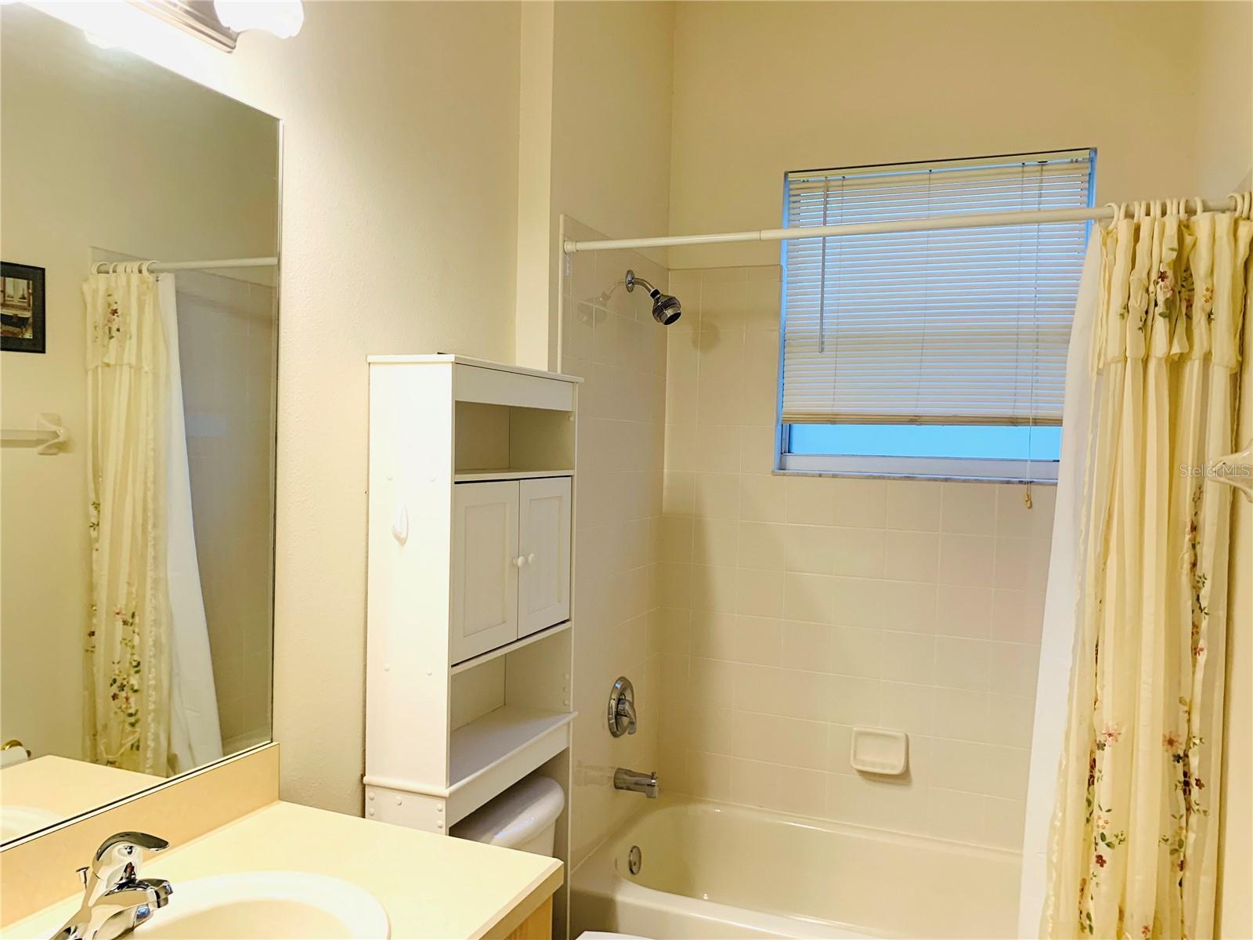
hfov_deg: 67.3
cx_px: 626
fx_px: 941
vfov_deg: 53.1
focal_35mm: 26
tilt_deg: -0.6
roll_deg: -0.9
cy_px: 470
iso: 100
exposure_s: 1/120
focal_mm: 4.25
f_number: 1.8
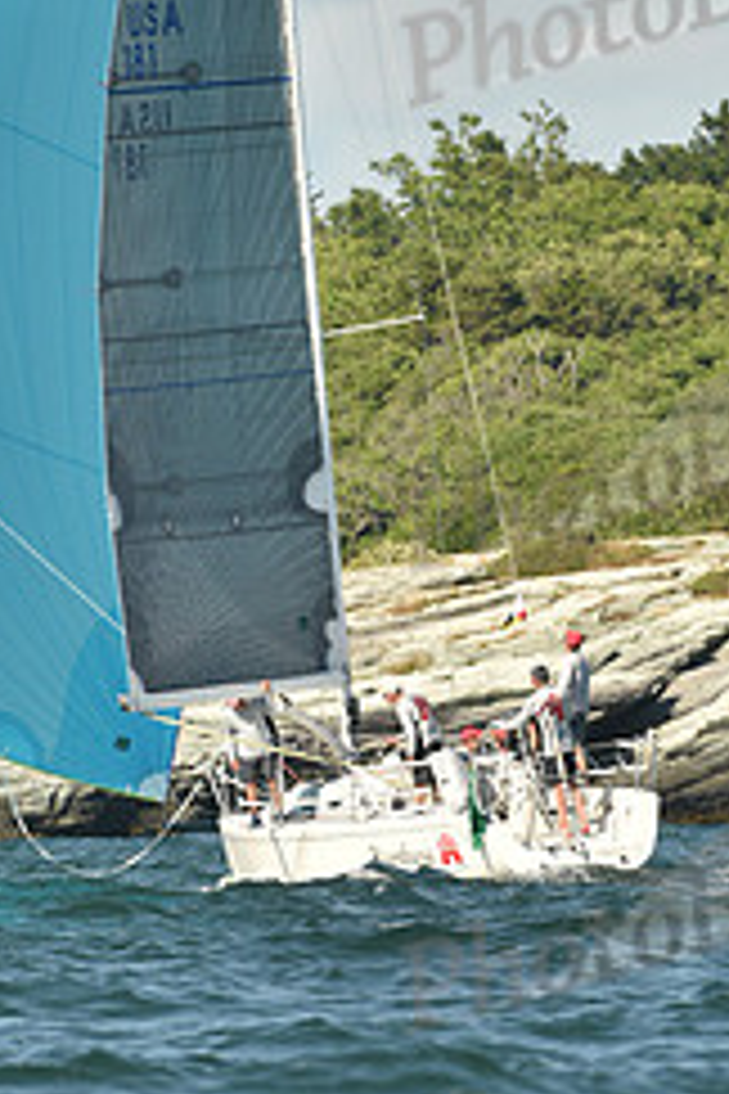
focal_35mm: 956
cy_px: 288
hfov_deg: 1.4
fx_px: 29036
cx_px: 169
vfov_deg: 2.2
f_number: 6.3
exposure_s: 1/1000
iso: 250
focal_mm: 400
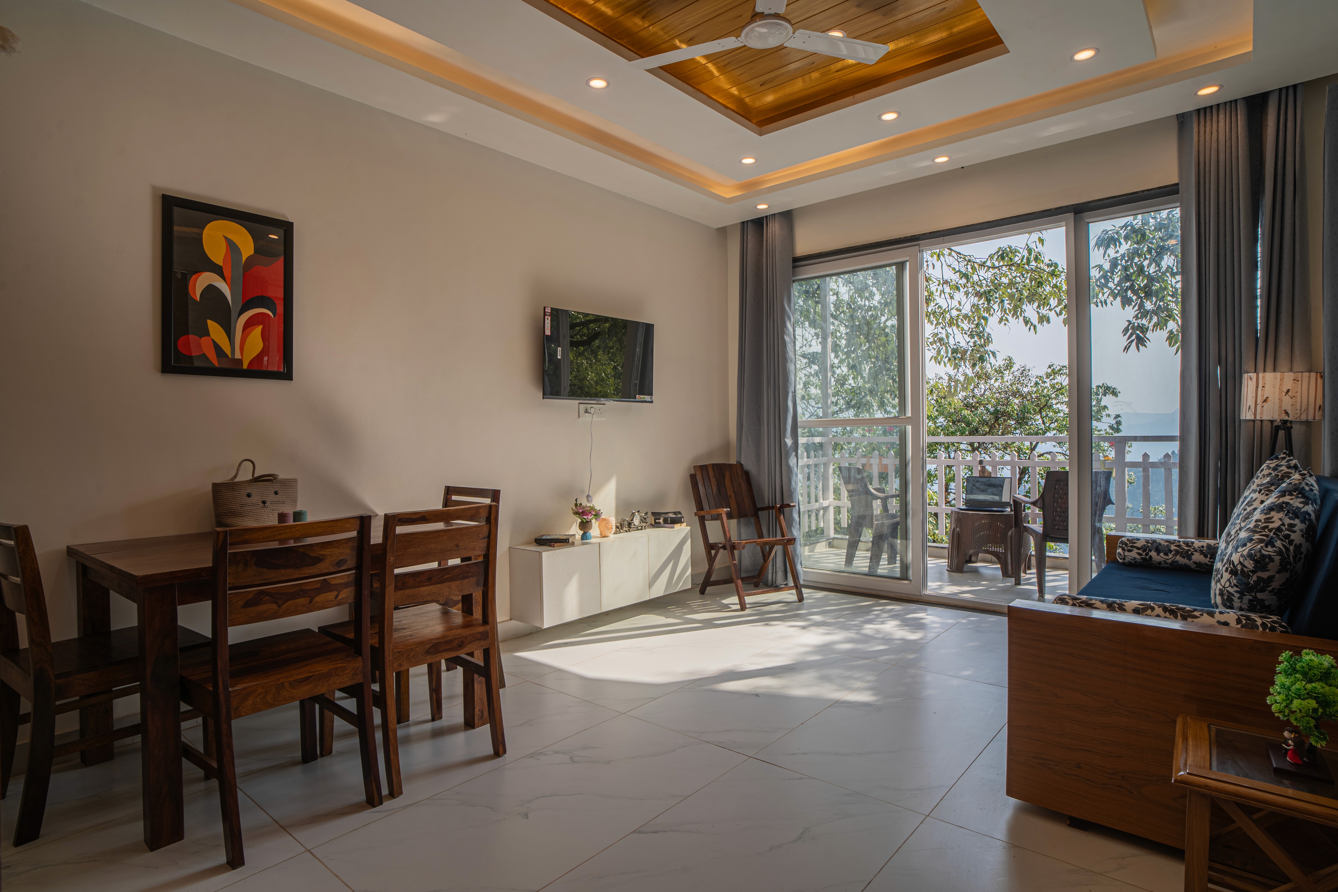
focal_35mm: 18
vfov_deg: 67.4
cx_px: 669
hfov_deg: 90.0
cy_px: 446
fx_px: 669
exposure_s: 1/160
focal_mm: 18
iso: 100
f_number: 9
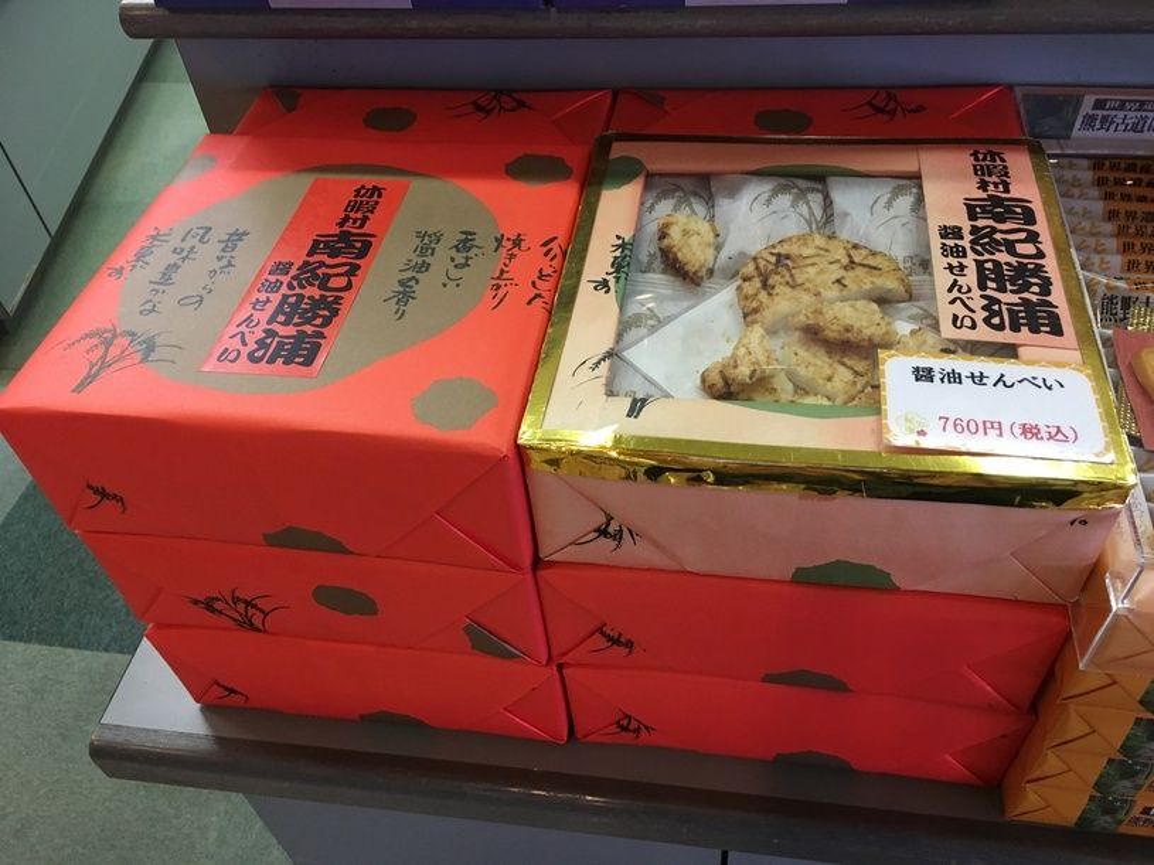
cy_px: 432
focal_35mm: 29
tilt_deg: -47.5
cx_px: 577
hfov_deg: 61.7
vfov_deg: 48.2
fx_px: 967
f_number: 2.2
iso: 160
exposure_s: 1/30
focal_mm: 4.15
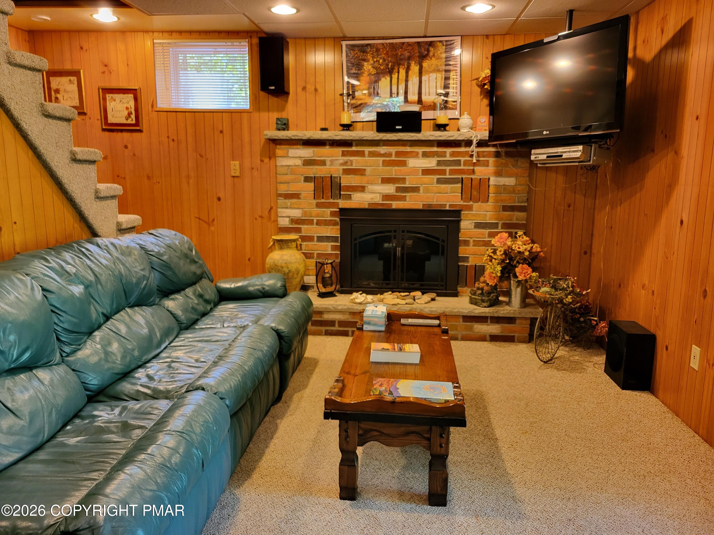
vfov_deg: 53.1
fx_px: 536
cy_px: 268
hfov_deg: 67.3
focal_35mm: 26
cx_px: 357
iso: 640
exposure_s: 1/30
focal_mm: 5.4
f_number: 1.8
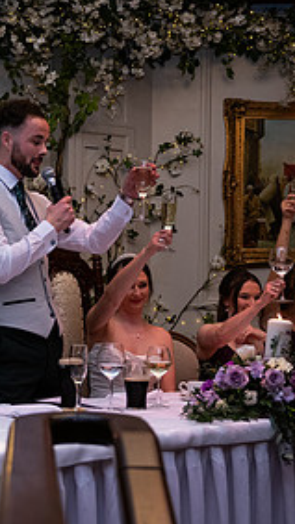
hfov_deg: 16.0
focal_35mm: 73
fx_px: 1016
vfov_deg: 29.0
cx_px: -41
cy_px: 292
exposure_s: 1/160
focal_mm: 34
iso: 1000
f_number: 3.5
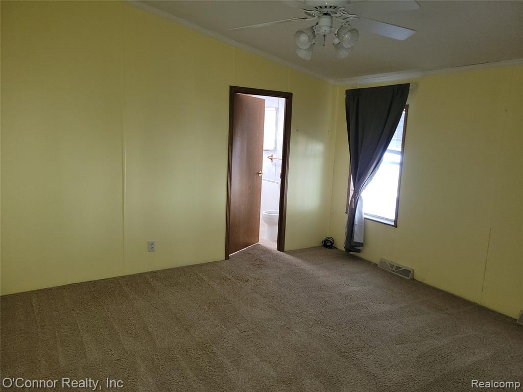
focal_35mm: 26
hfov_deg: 67.3
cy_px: 196
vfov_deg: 53.1
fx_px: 393
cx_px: 262
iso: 160
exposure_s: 1/24
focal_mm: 5.4
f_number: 1.8
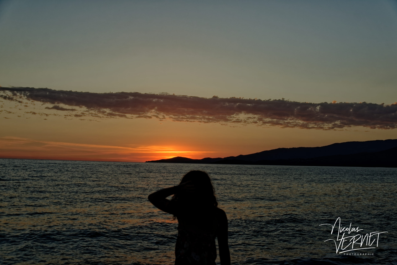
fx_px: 562
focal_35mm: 51
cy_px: 132
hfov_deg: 38.9
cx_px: 198
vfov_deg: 26.5
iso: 200
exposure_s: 1/50
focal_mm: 34
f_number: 4.2
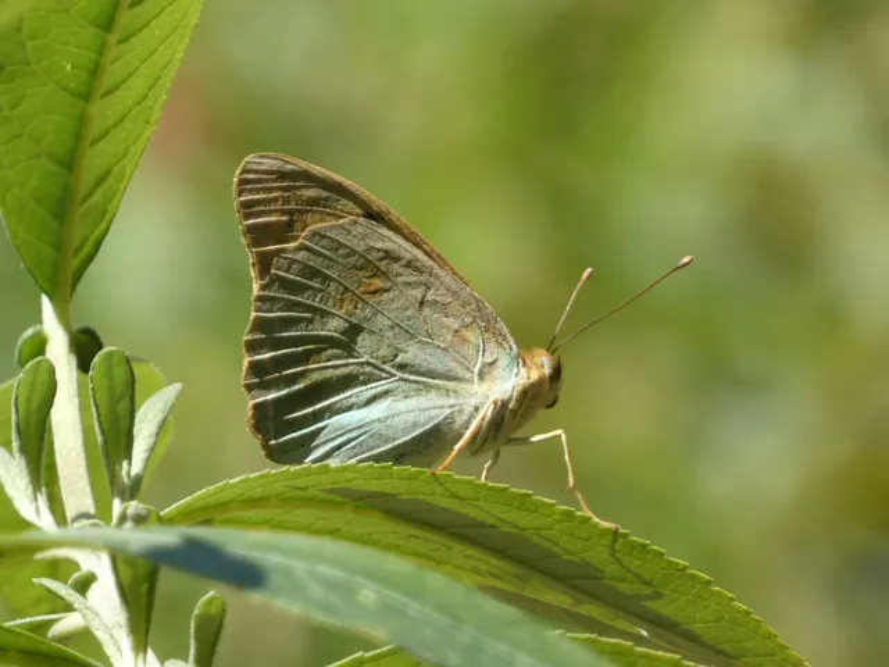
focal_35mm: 737
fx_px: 18927
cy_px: 334
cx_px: 444
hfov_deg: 2.7
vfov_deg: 2.0
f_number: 5.6
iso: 80
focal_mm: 132.1
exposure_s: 1/100
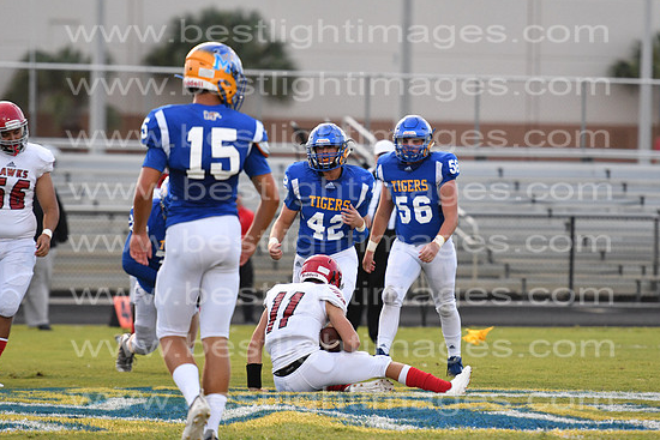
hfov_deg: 7.0
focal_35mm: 293
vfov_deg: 4.7
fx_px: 5364
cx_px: 342
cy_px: 218
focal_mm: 185
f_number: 3.2
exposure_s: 1/1000
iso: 1600
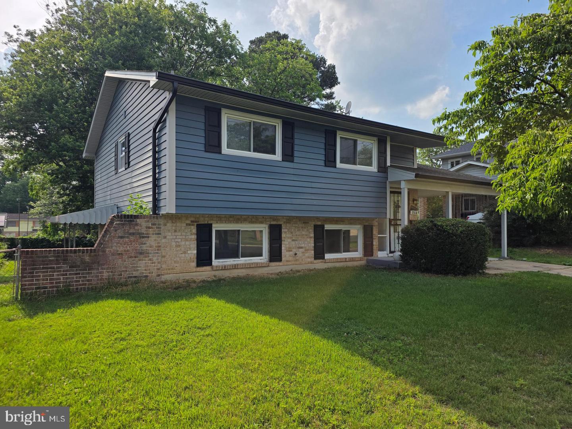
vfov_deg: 58.9
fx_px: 380
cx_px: 286
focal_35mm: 23
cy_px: 214
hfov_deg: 73.9
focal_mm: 6.3
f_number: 1.7
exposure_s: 1/6809
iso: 80
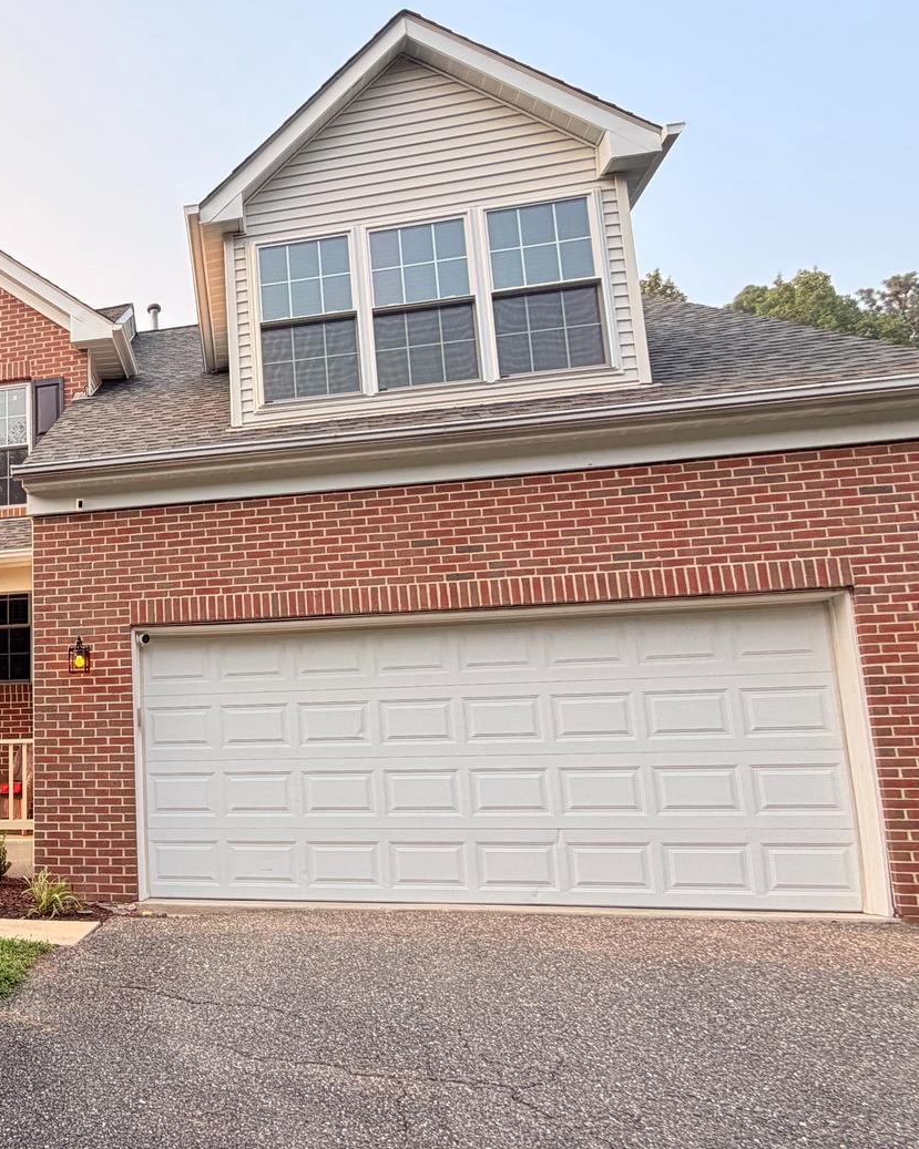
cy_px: 640
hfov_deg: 45.8
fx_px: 918
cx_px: 24
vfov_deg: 63.9
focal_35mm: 27
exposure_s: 1/502
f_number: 2.2
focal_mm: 2.22
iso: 50
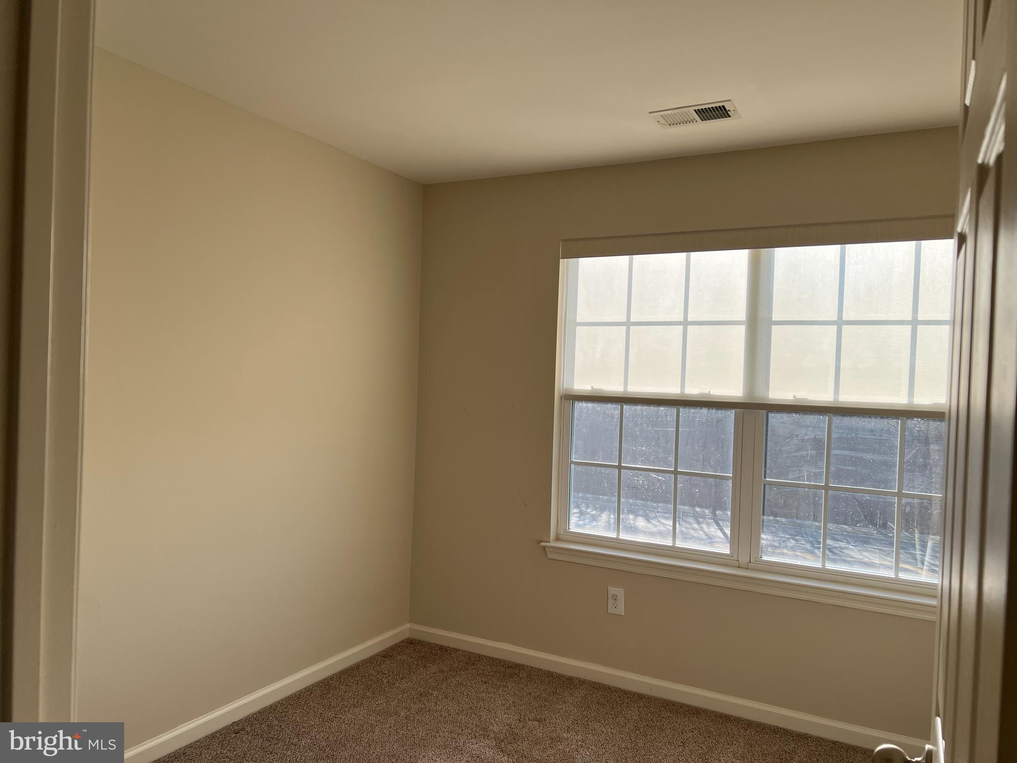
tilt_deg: -1.5
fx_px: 764
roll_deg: -1.8
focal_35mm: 26
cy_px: 382
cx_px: 508
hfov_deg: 67.3
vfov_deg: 53.1
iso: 50
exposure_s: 1/902
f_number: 1.5
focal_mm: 5.7
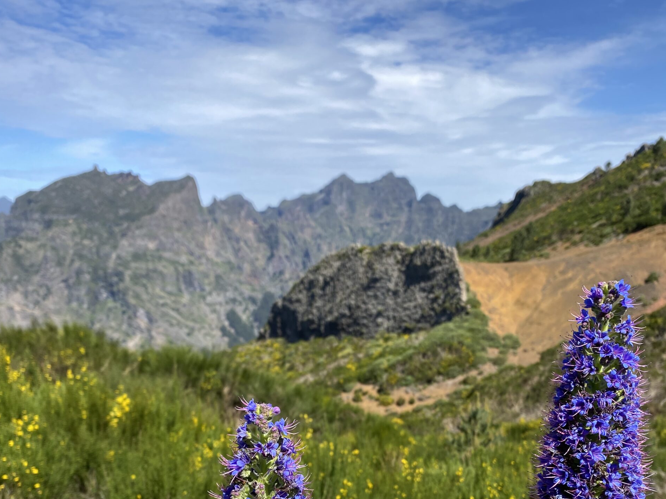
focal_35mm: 35
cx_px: 332
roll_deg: -0.7
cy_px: 420
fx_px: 673
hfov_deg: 52.6
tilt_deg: -16.9
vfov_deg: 38.7
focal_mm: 4.25
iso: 32
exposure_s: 1/1701
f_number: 1.8
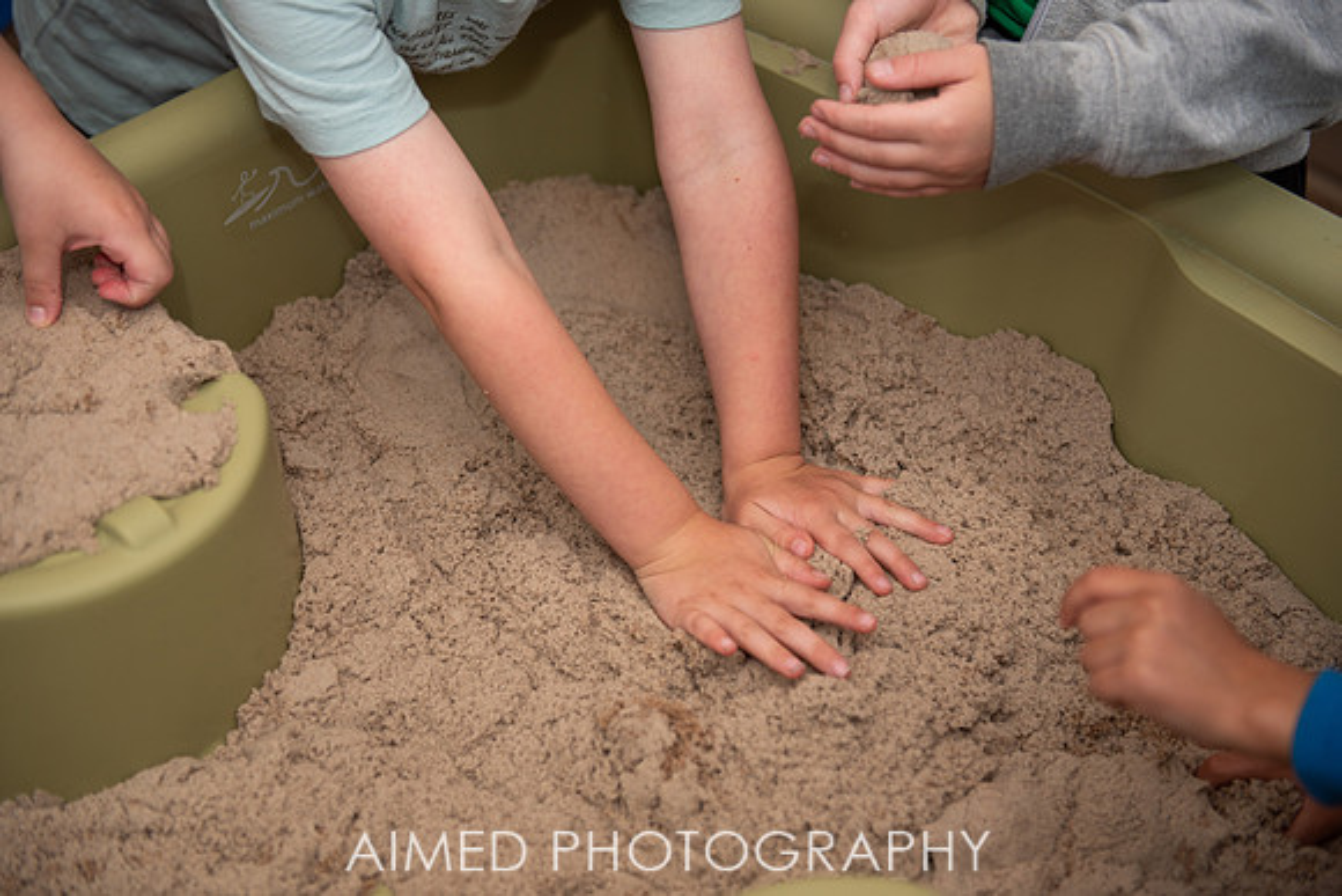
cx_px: 671
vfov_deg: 24.2
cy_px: 448
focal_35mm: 56
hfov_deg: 35.6
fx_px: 2088
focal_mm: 56
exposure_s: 1/200
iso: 100
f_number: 2.8
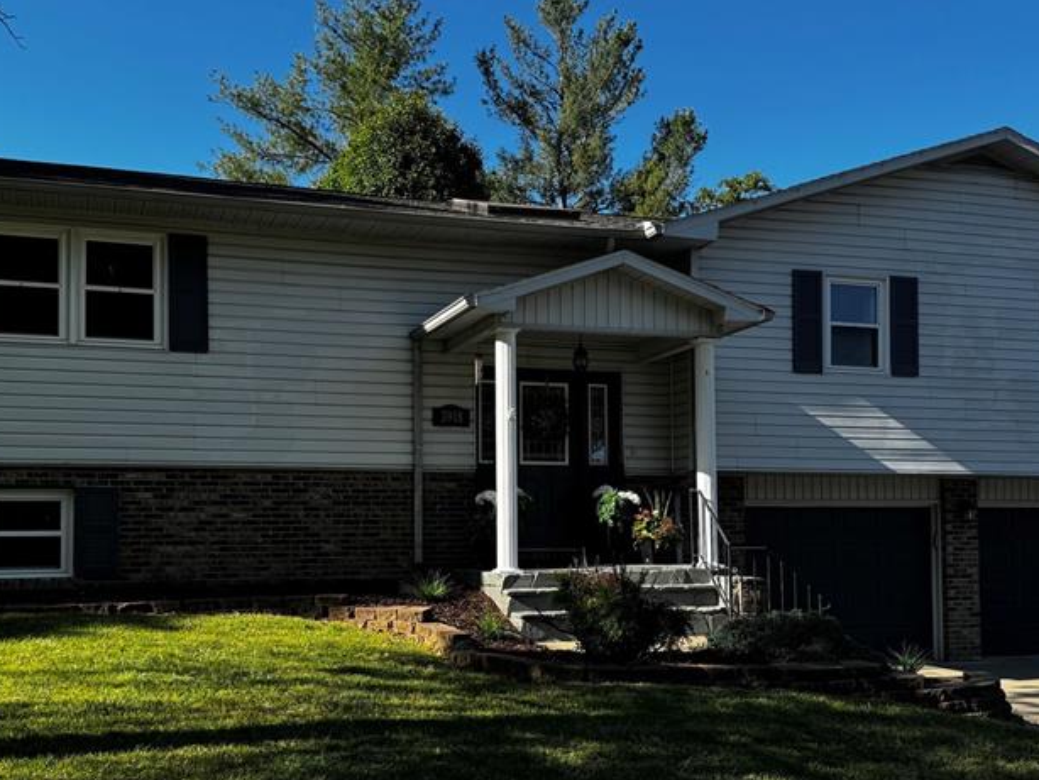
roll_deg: -0.2
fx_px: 1201
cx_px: 491
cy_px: 486
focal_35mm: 40
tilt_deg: +3.1
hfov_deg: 46.8
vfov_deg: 35.8
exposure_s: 1/1597
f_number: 1.78
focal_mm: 6.76
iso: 80
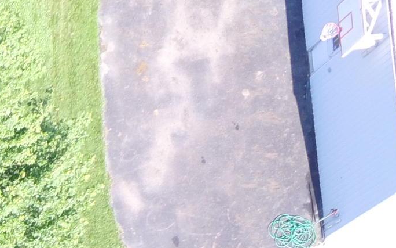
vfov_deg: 11.1
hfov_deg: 16.3
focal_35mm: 93
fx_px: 1003
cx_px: -425
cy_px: 644
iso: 100
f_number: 2.8
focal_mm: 3.61
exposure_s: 1/165
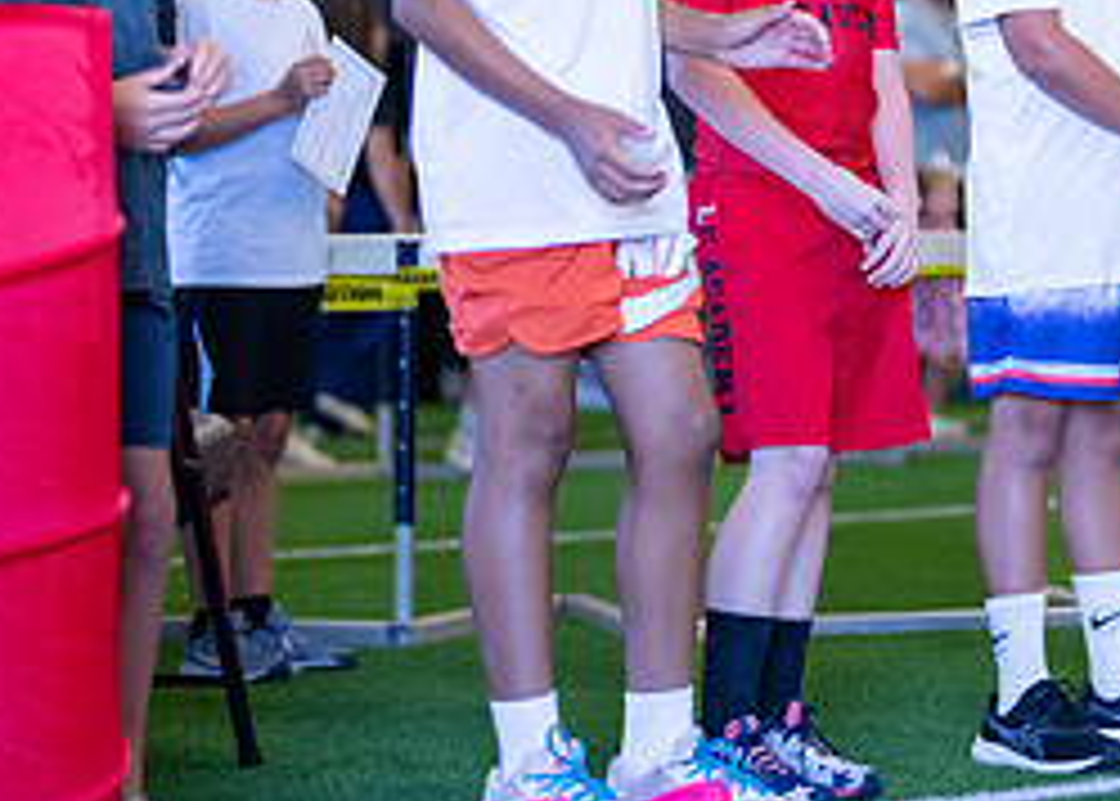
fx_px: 4486
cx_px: 1297
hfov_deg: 13.9
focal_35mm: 141
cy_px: 142
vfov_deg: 10.2
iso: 1600
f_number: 1.2
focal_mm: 50
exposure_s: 1/1250
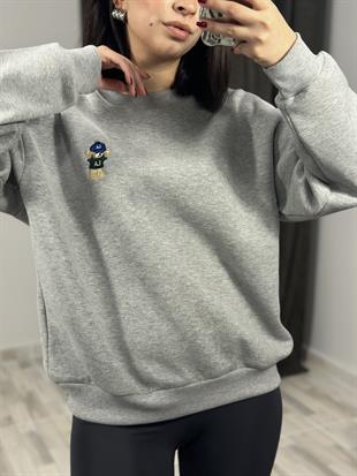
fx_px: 660
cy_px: 238
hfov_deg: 30.3
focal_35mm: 48
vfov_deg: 39.6
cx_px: 178
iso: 125
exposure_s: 1/100
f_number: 1.78
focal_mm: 6.86
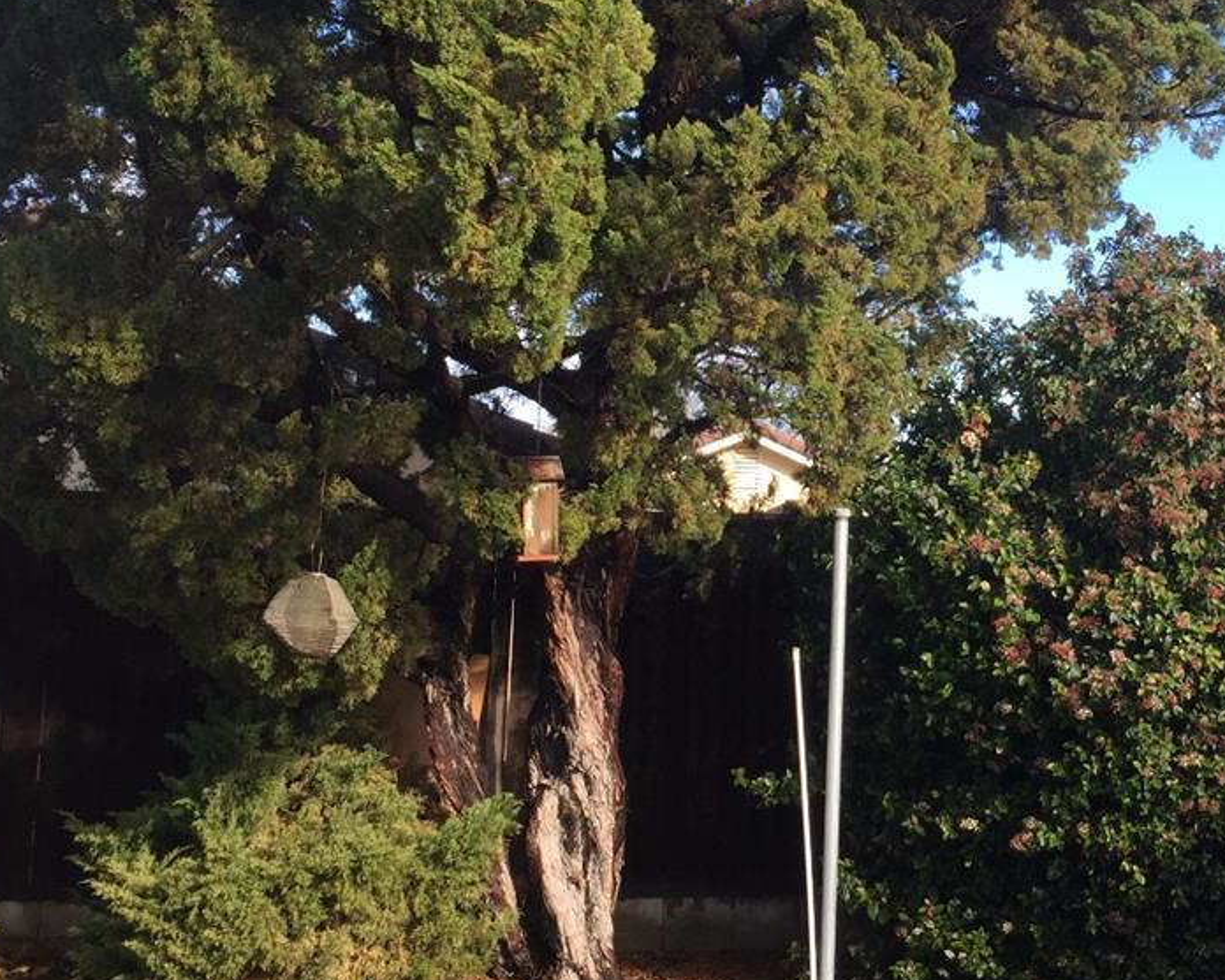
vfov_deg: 24.9
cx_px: 935
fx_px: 2212
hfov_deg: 30.4
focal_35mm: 61
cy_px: 361
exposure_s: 1/542
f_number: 2.2
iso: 32
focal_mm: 4.15
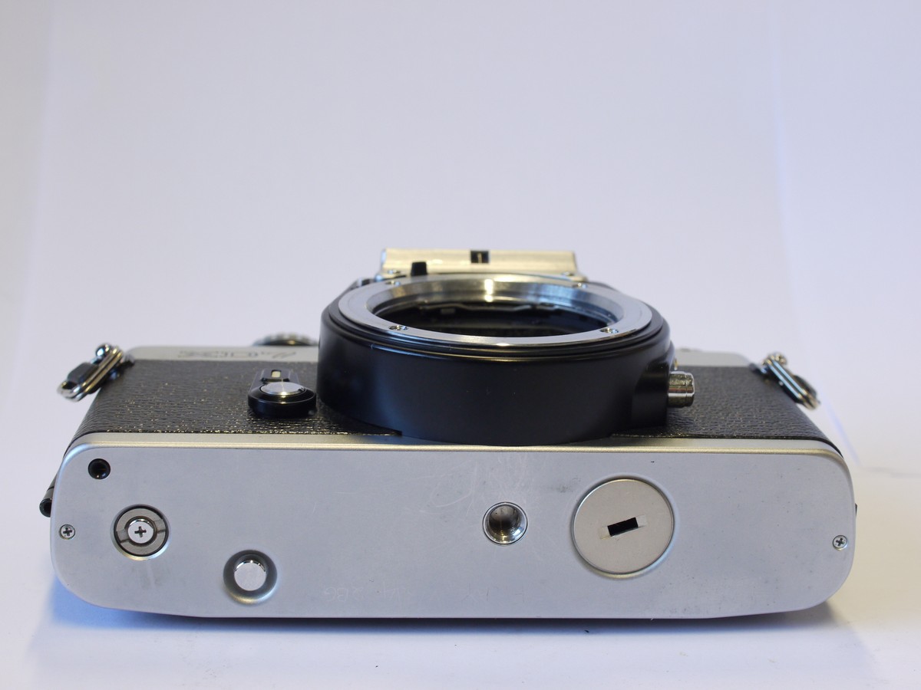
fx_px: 1596
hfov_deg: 32.2
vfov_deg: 24.4
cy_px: 345
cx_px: 460
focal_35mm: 60
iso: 400
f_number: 7.1
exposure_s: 1/30
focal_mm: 30
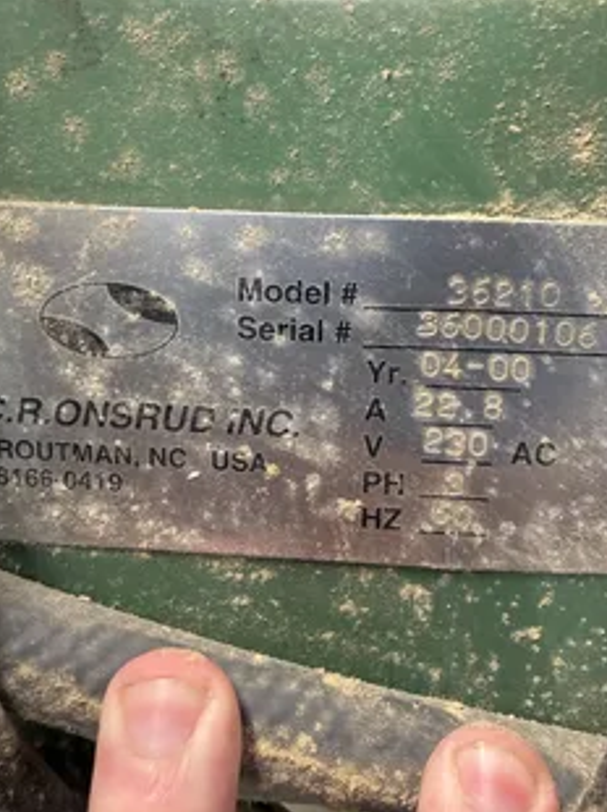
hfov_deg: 45.3
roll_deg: -2.4
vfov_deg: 57.8
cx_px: 332
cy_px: 312
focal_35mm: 31
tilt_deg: -9.2
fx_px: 726
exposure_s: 1/42
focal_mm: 2.22
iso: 250
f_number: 2.2
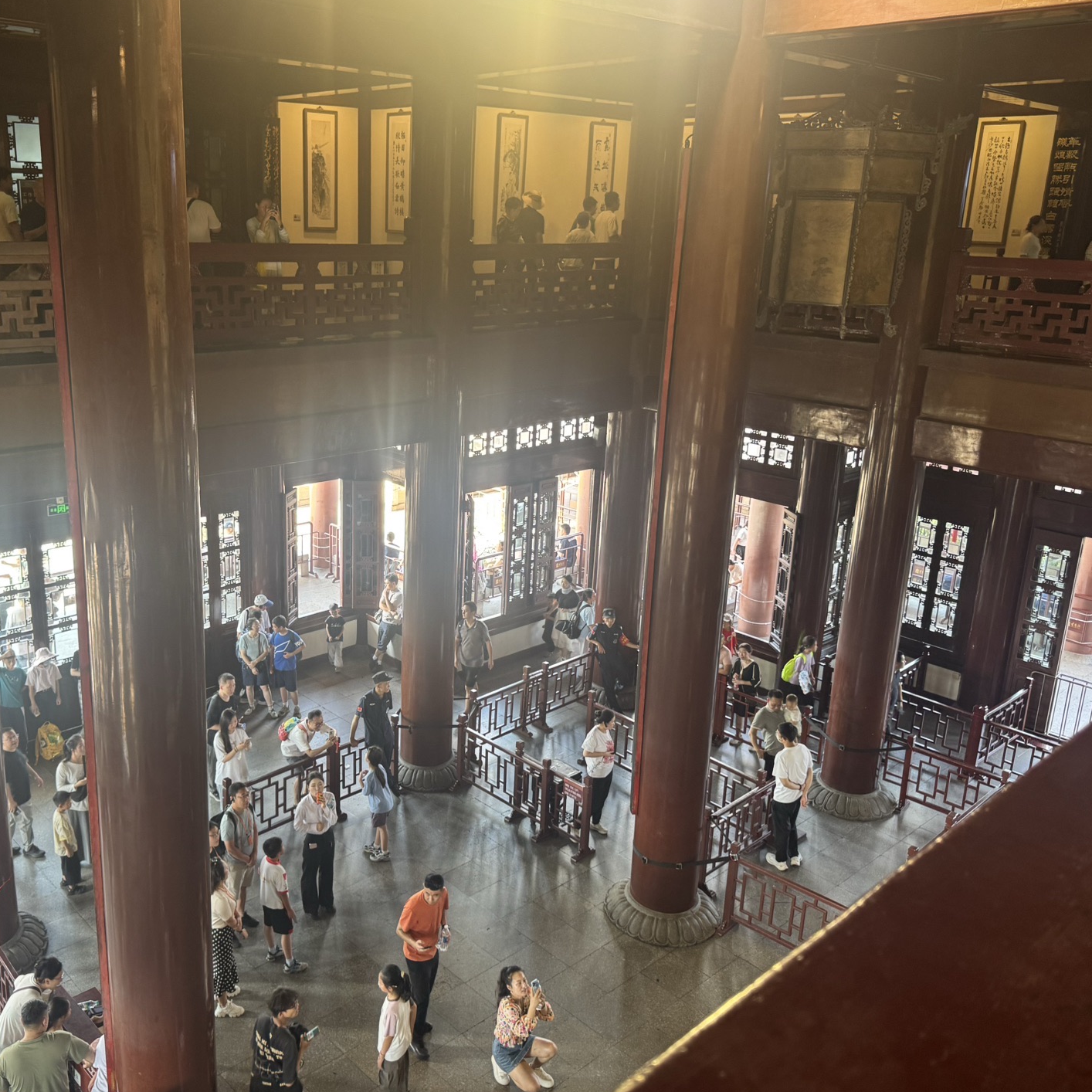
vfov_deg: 54.0
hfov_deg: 53.6
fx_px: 1071
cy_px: 531
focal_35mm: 30
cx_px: 424
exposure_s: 1/50
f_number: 1.78
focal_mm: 6.76
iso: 160
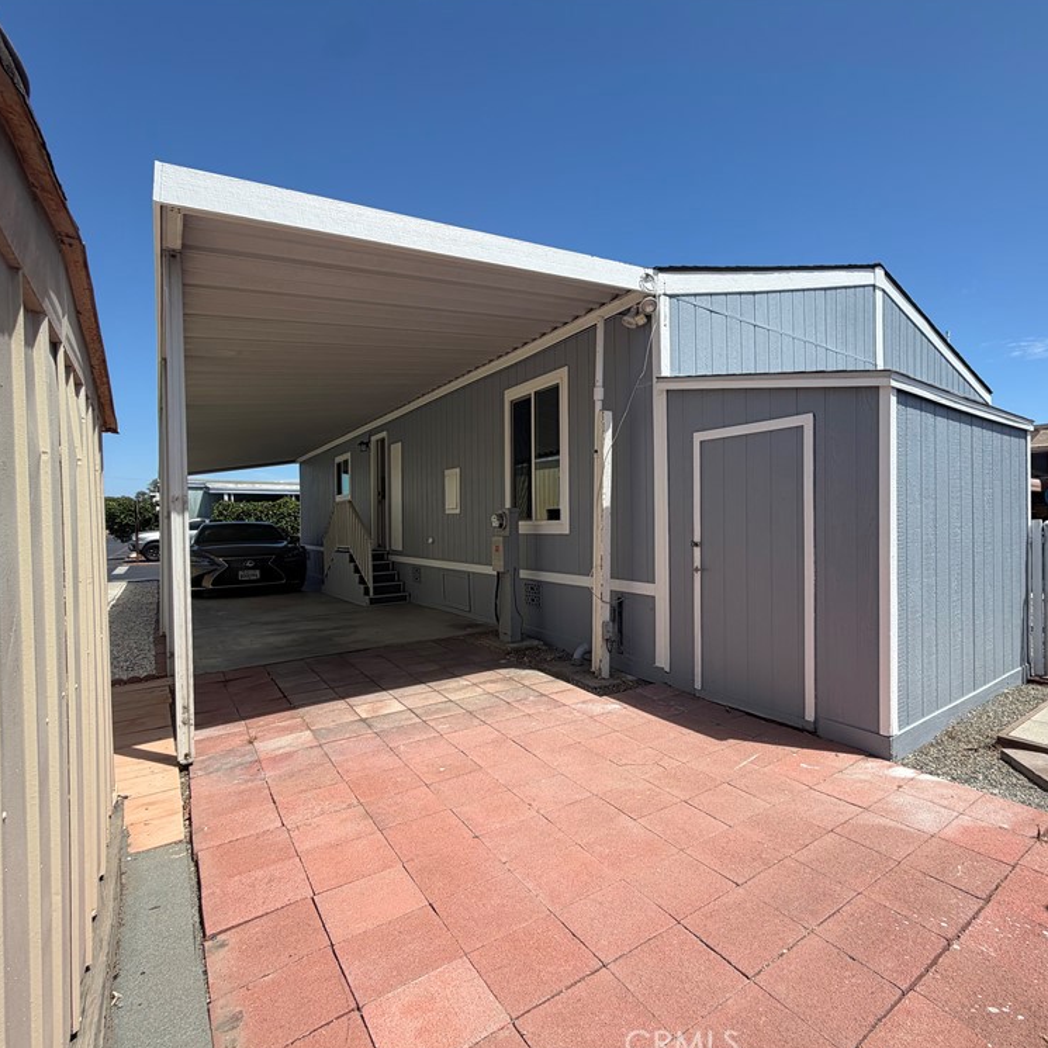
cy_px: 523
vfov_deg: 84.0
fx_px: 582
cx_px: 644
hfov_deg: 82.6
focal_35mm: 17
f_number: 2.2
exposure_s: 1/809
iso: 20
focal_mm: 2.22
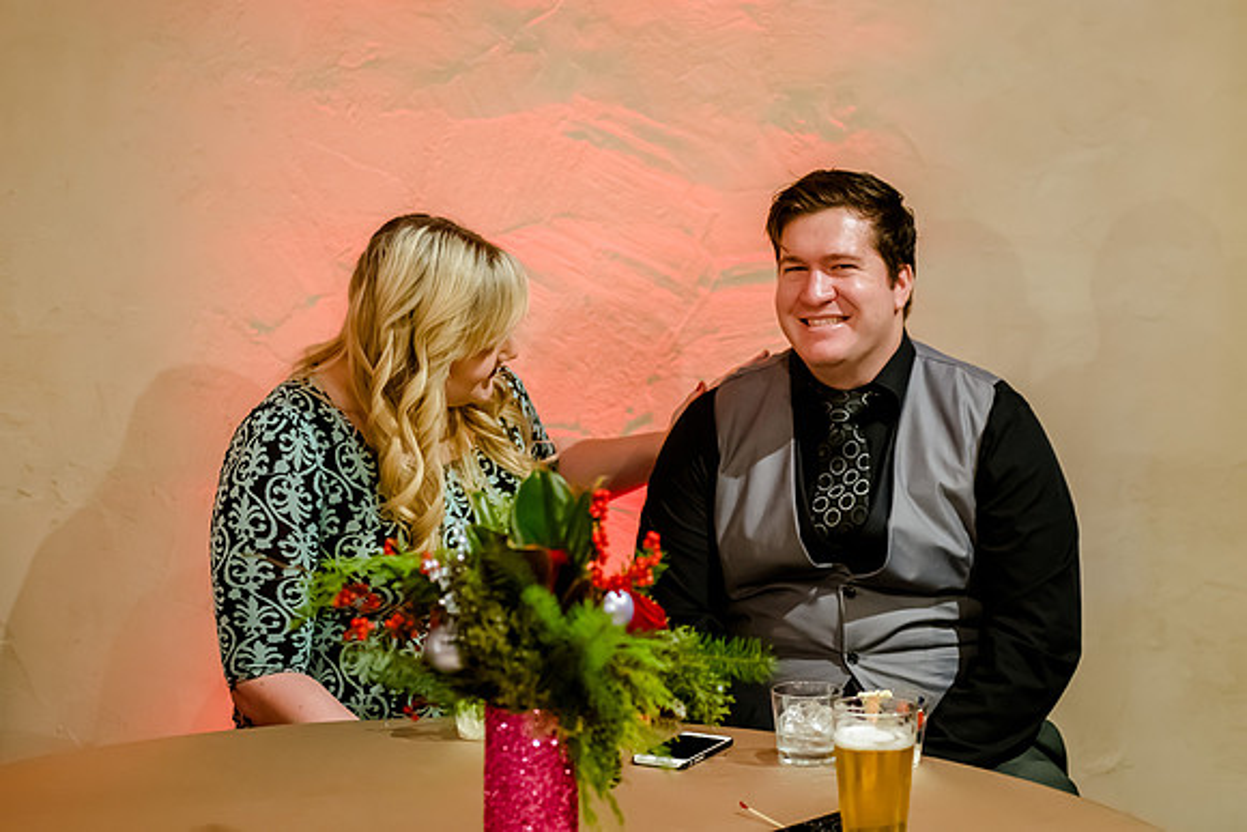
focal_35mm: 82
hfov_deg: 24.7
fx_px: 2844
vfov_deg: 16.6
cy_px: 378
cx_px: 636
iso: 5000
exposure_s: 1/80
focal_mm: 60
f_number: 2.8
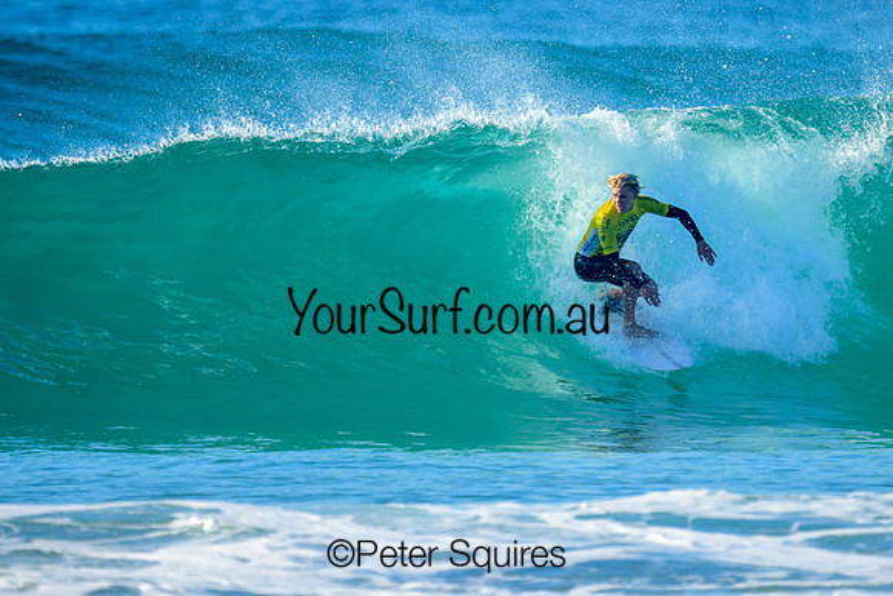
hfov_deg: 1.9
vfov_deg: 1.3
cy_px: 250
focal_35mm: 1099
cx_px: 439
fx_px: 27266
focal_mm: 800
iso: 450
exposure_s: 1/2000
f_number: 6.3
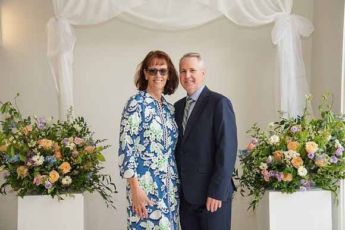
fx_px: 509
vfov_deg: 25.5
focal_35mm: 53
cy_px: 110
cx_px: 175
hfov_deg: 37.4
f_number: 4
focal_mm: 50
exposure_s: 1/200
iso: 200
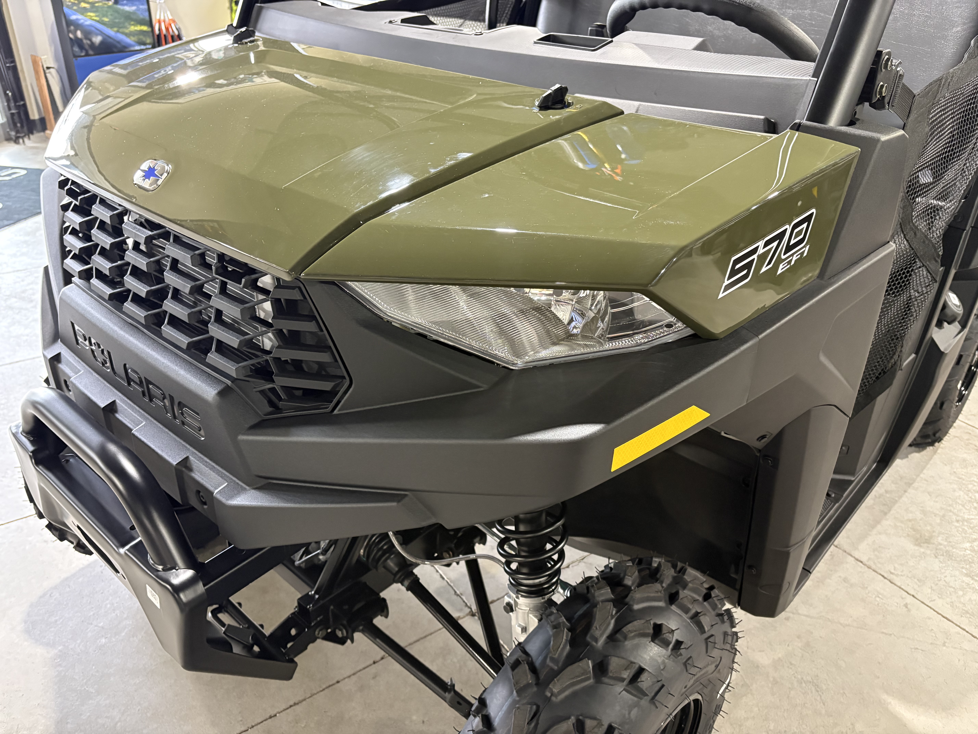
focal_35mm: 26
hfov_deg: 67.3
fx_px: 735
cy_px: 367
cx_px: 489
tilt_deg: -29.5
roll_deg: -2.8
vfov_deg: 53.1
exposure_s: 1/60
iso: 500
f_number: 1.6
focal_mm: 5.96
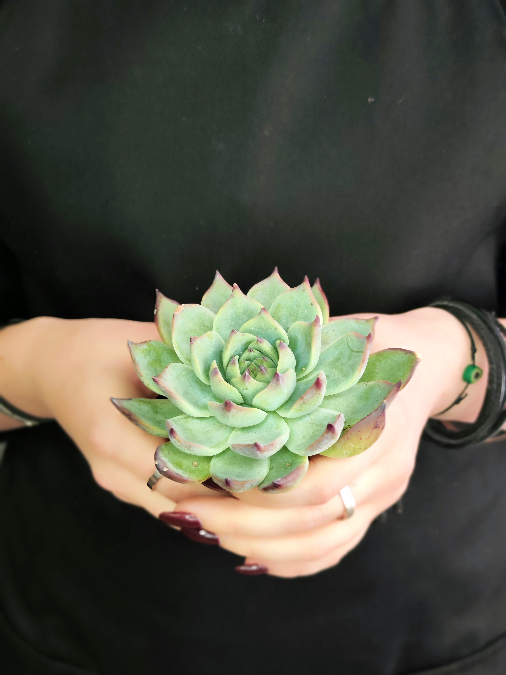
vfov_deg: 73.9
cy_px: 338
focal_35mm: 23
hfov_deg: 58.9
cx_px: 253
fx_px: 448
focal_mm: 7.01
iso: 968
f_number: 1.69
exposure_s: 1/88.9
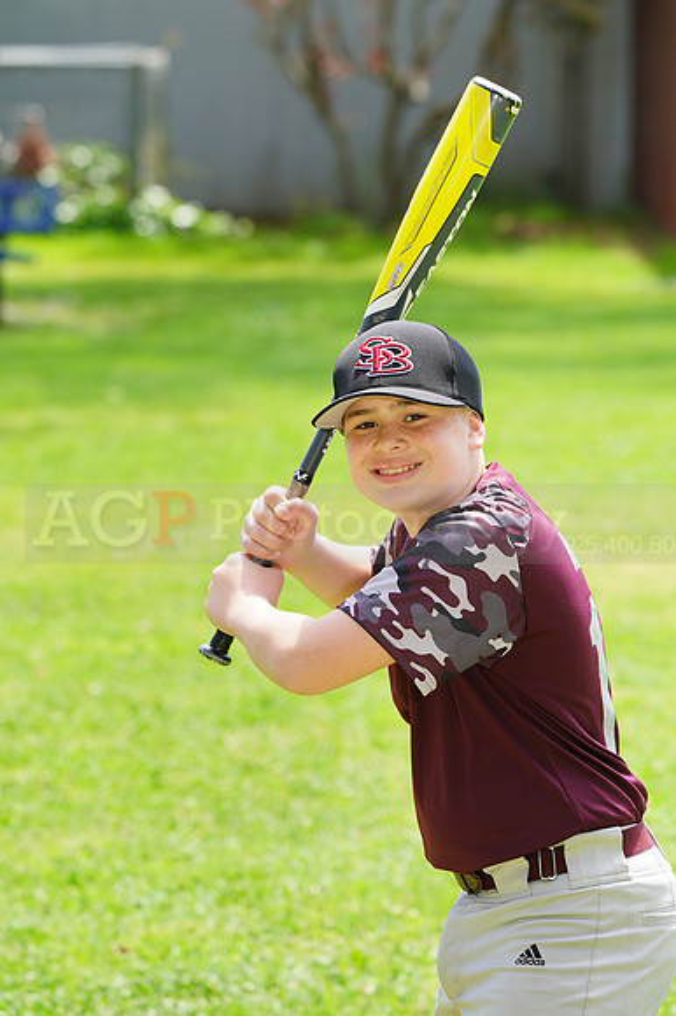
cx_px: 338
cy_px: 508
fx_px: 6063
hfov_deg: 6.4
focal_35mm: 215
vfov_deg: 9.6
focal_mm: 215
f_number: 8
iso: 200
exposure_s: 1/160
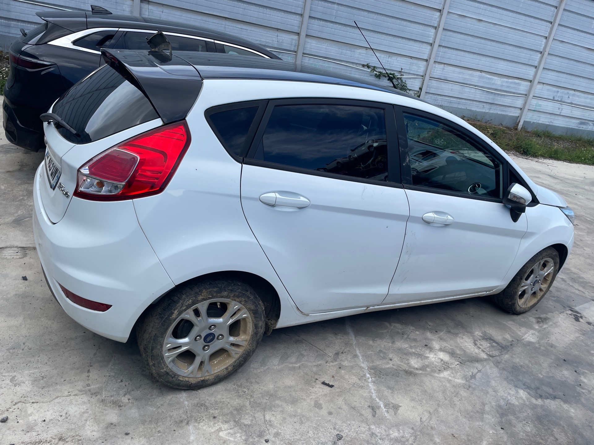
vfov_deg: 53.1
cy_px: 222
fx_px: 446
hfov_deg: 67.3
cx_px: 297
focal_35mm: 26
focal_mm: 4.2
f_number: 1.6
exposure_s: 1/1715
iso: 32
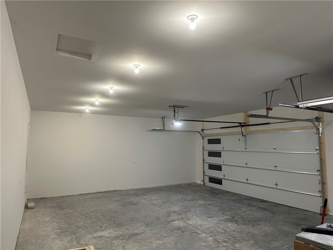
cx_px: 166
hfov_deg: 71.6
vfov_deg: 56.8
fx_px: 231
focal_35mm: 24
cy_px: 125
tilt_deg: +4.5
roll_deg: +0.0
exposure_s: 1/60
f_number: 1.78
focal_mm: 6.86
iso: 200
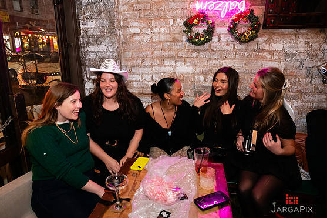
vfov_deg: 47.9
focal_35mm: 27
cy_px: 111
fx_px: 245
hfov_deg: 67.4
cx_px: 157
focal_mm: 25.5
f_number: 3.2
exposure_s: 1/125
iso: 3200
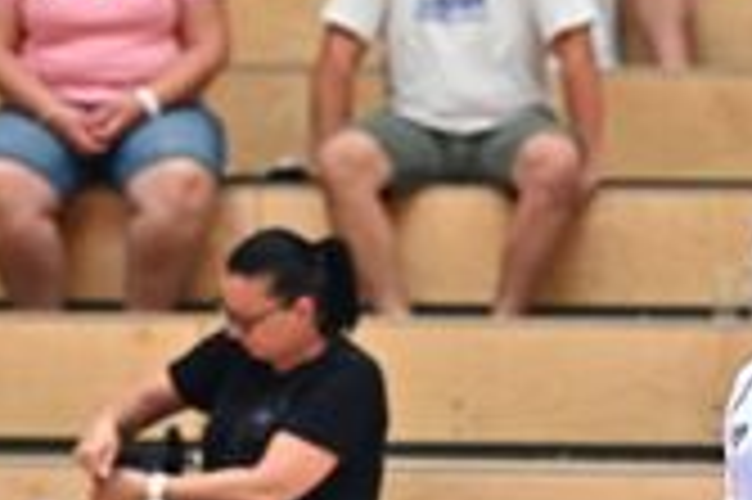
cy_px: 468
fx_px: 6866
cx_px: 775
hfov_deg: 6.2
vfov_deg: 4.2
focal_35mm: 329
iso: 2000
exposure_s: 1/2500
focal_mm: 122
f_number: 2.8
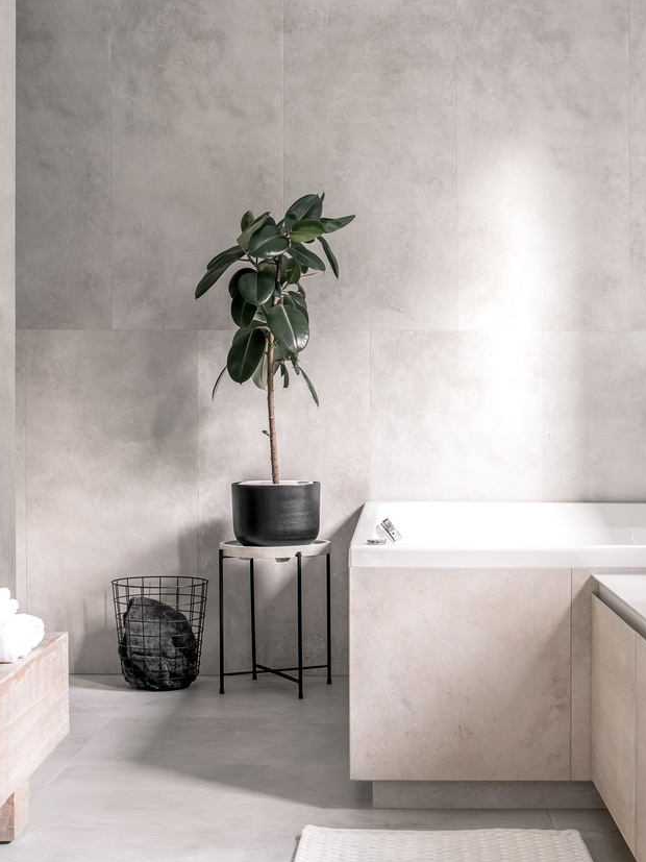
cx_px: 413
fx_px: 1518
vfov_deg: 31.7
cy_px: 412
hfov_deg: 23.9
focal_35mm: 61
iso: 250
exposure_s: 1/15
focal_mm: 35
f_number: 8
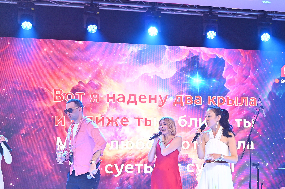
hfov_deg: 37.0
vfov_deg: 25.3
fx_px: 419
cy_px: 133
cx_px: 197
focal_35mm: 53
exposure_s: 1/125
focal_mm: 35
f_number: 2.8
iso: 640
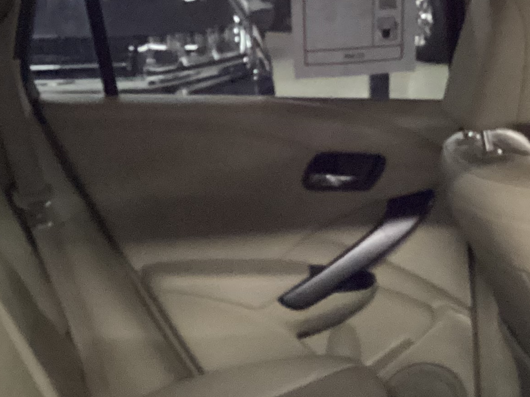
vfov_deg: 16.6
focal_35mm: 87
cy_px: 399
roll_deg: -0.7
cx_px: 381
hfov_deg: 22.3
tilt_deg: -22.5
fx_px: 1332
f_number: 2.4
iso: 640
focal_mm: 3.3
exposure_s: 1/30
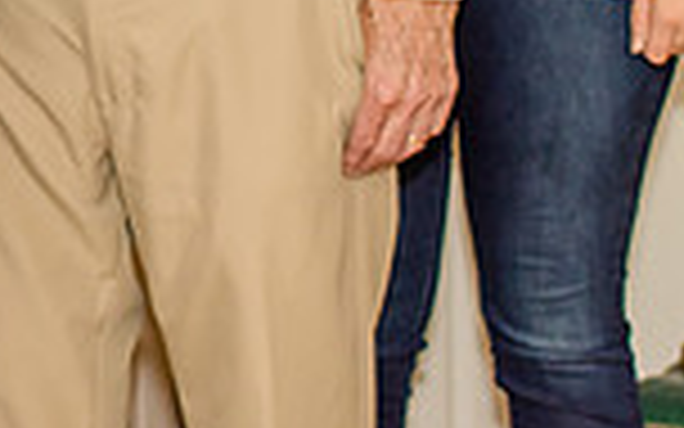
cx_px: -486
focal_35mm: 204
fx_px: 3803
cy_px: -336
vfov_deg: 6.3
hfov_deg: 9.8
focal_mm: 35
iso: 400
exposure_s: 1/160
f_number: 1.8
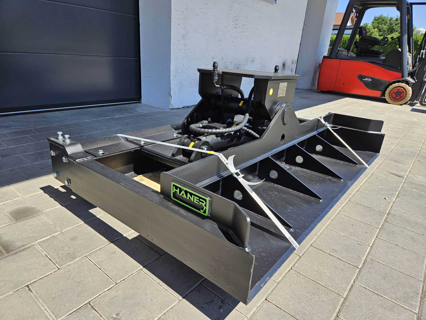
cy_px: 160
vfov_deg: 58.9
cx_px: 213
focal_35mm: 23
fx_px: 283
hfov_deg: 73.9
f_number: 1.8
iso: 25
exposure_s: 1/673
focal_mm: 5.4
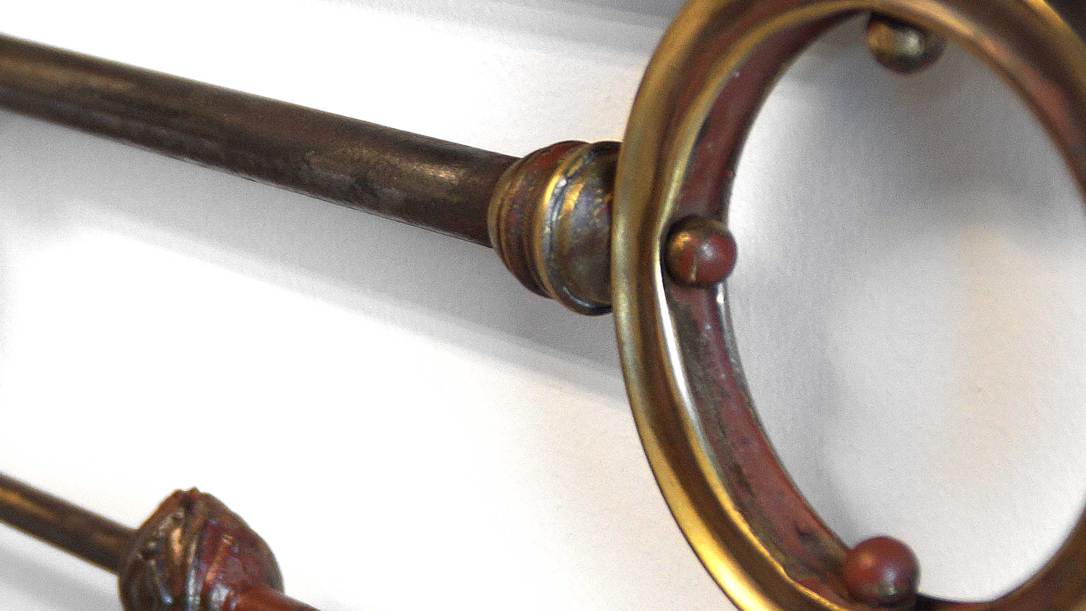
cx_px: 357
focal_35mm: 100
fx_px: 2880
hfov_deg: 21.3
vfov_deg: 12.1
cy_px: 332
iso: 200
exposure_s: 1/60
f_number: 4
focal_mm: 28
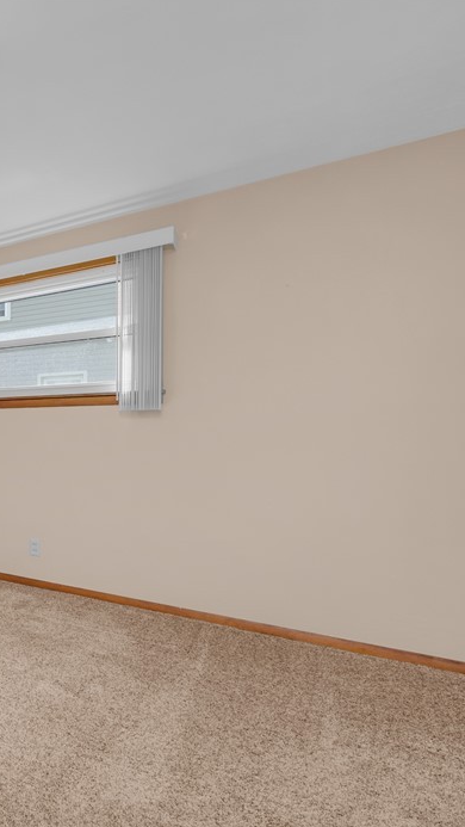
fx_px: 504
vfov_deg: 78.7
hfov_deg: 34.3
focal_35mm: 23
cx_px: -146
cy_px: 424
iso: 125
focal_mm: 14
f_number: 9
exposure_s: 1/60
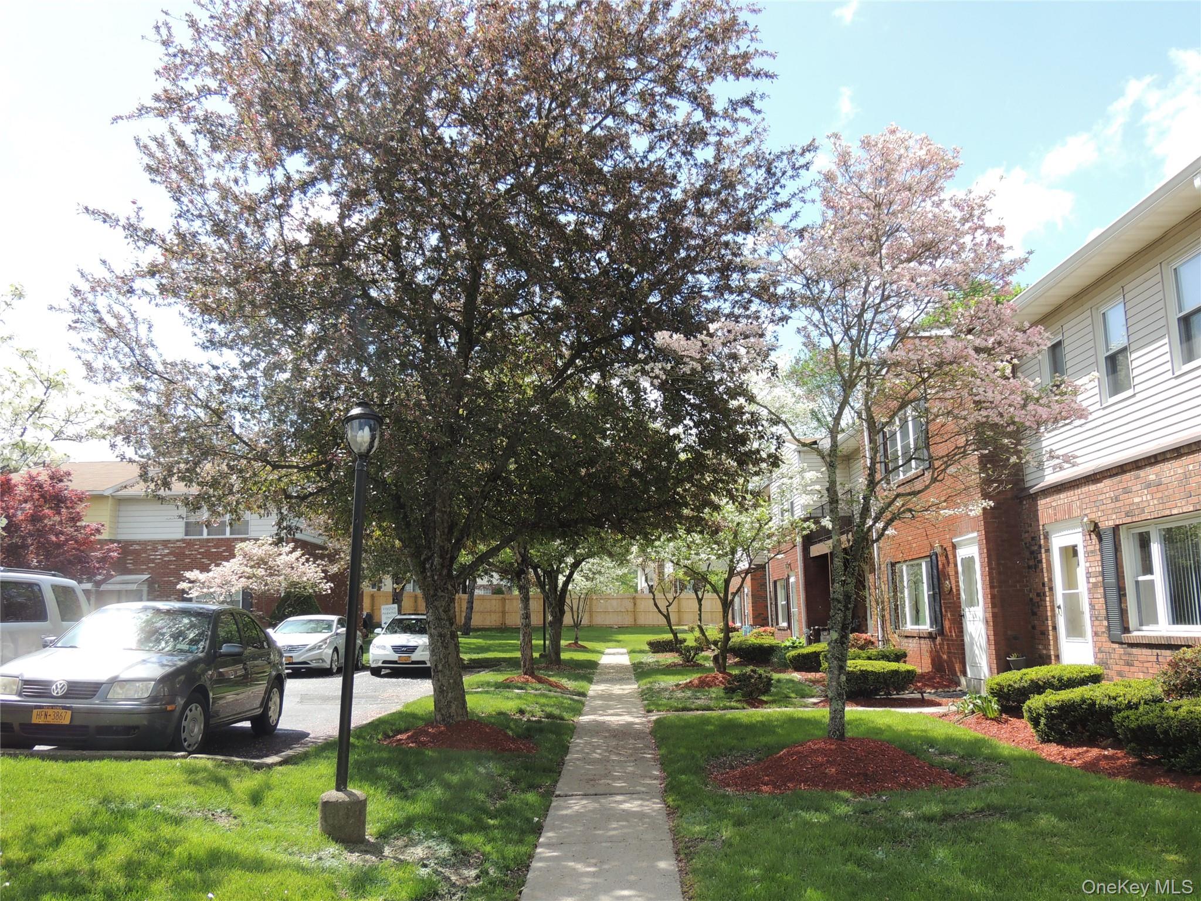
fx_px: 1041
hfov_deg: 60.0
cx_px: 600
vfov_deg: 46.8
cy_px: 450
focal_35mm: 30
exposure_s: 1/500
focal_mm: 5.3
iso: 100
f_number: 3.1
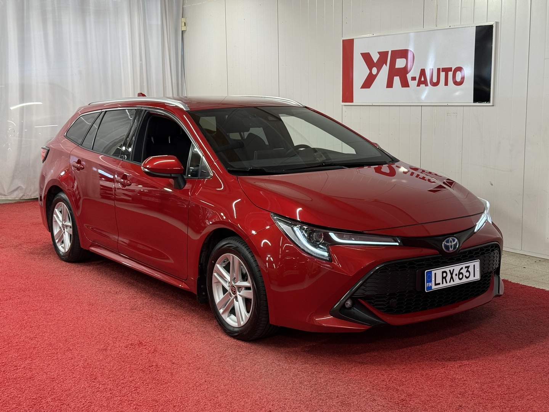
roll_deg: +0.7
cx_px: 274
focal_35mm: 48
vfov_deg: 30.3
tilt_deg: -8.0
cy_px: 206
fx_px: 761
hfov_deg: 39.7
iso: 80
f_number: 1.78
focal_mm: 6.76
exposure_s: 1/100
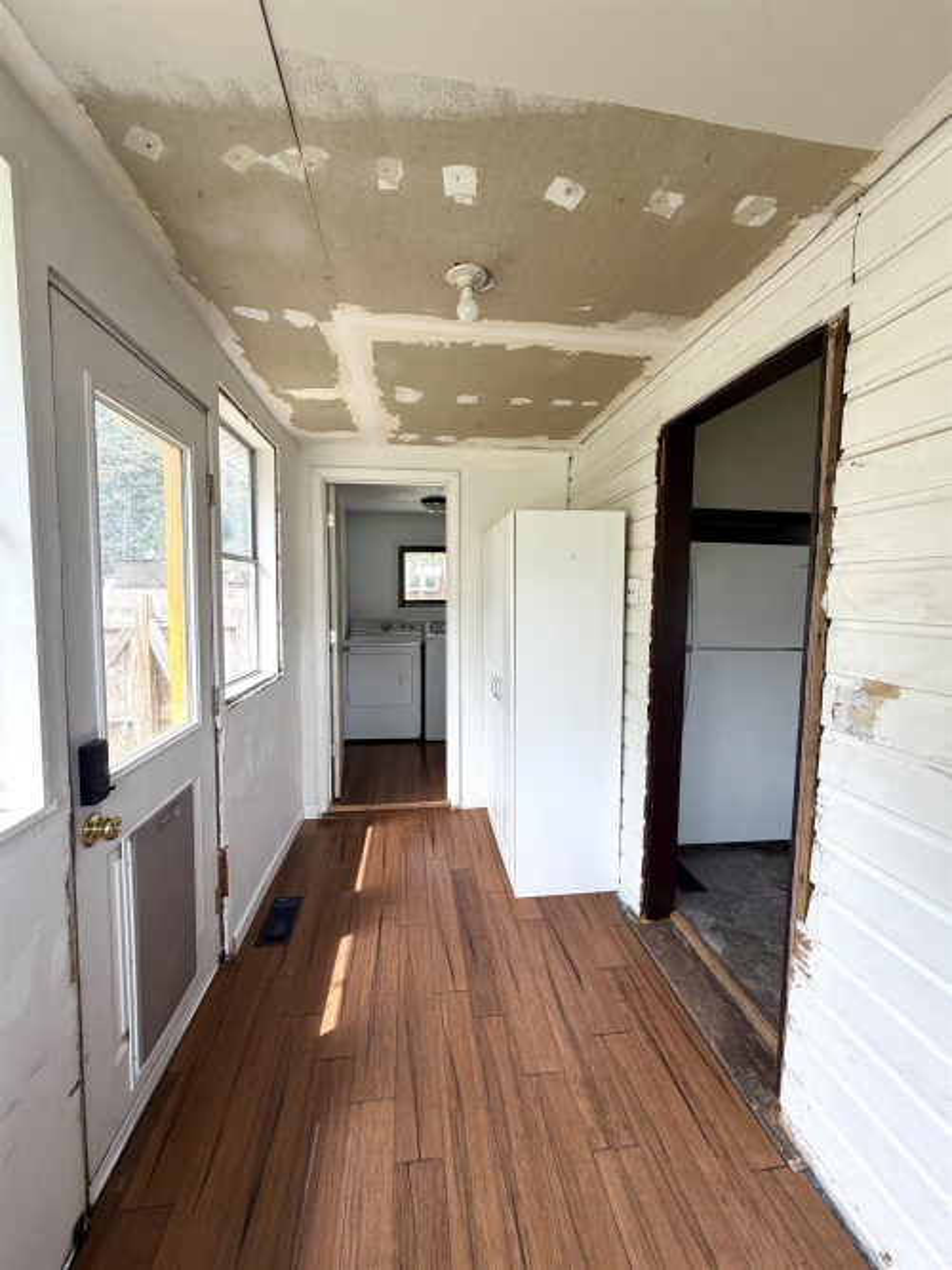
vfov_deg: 102.1
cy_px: 635
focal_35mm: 14
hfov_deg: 85.7
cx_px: 476
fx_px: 514
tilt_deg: -4.2
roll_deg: -0.9
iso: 64
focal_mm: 2.22
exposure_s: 1/121
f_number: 2.2
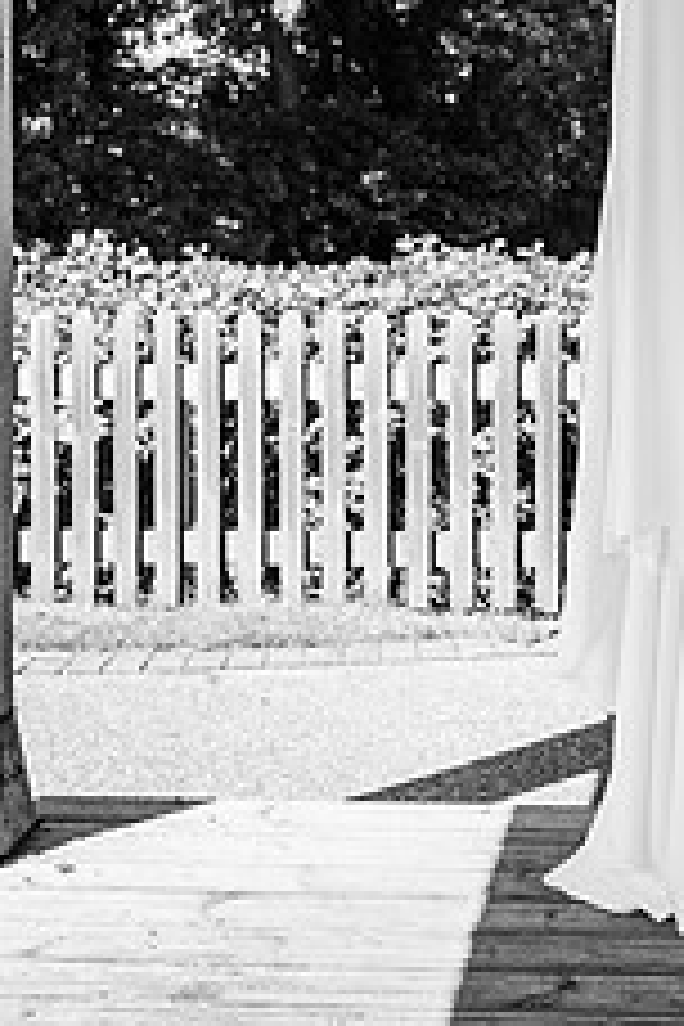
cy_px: 94
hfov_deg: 19.3
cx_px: 659
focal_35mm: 69
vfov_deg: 28.1
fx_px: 1966
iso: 100
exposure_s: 1/800
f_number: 4
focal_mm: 35
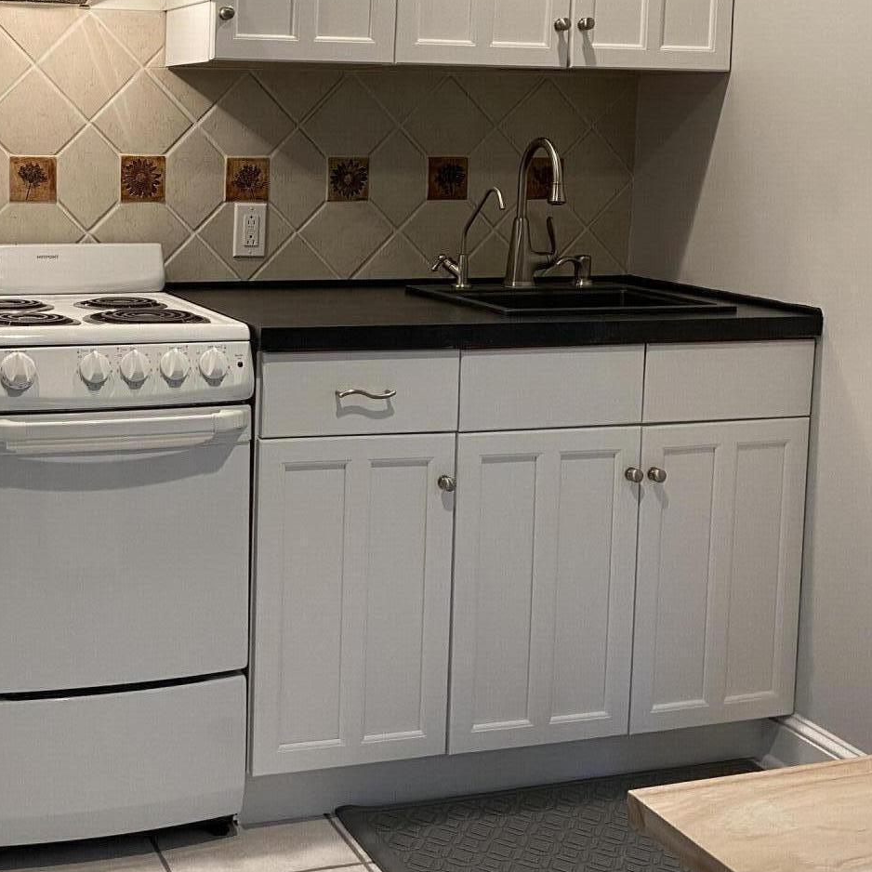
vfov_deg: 34.3
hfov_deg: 33.5
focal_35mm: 49
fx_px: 1396
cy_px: 269
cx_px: 152
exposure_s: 1/60
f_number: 1.8
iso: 80
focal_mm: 4.25
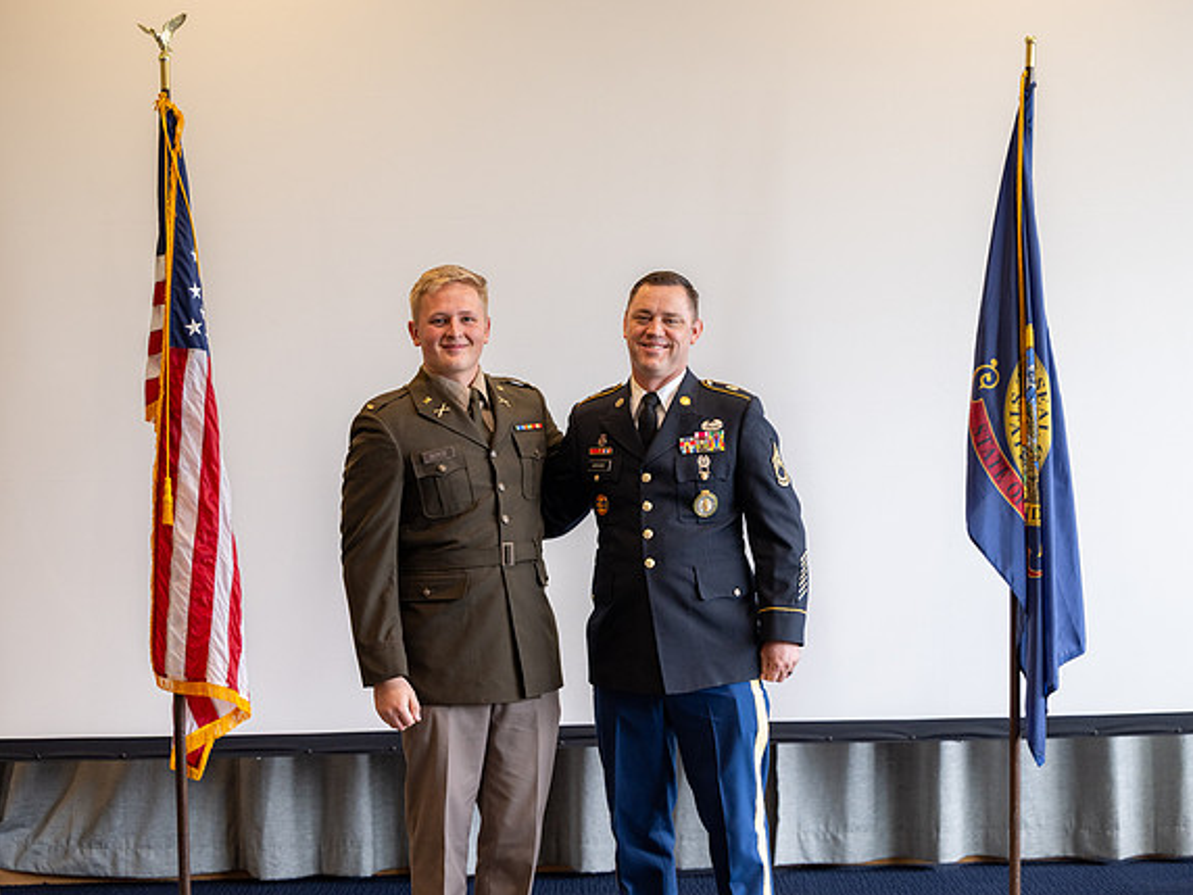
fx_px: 2792
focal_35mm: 81
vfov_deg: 18.2
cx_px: 677
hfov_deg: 24.1
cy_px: 451
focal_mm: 74
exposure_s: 1/200
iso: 500
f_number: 2.8
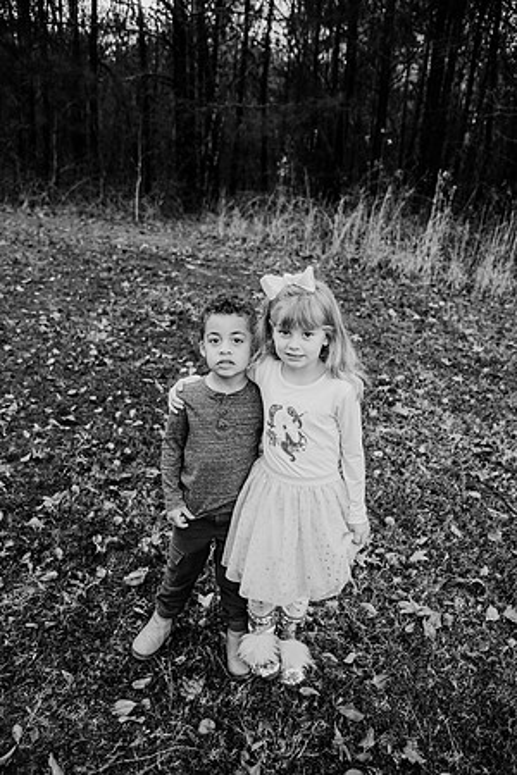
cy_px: 388
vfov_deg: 60.3
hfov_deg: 42.3
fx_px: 668
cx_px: 258
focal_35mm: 31
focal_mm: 31
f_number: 4
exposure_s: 1/800
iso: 800
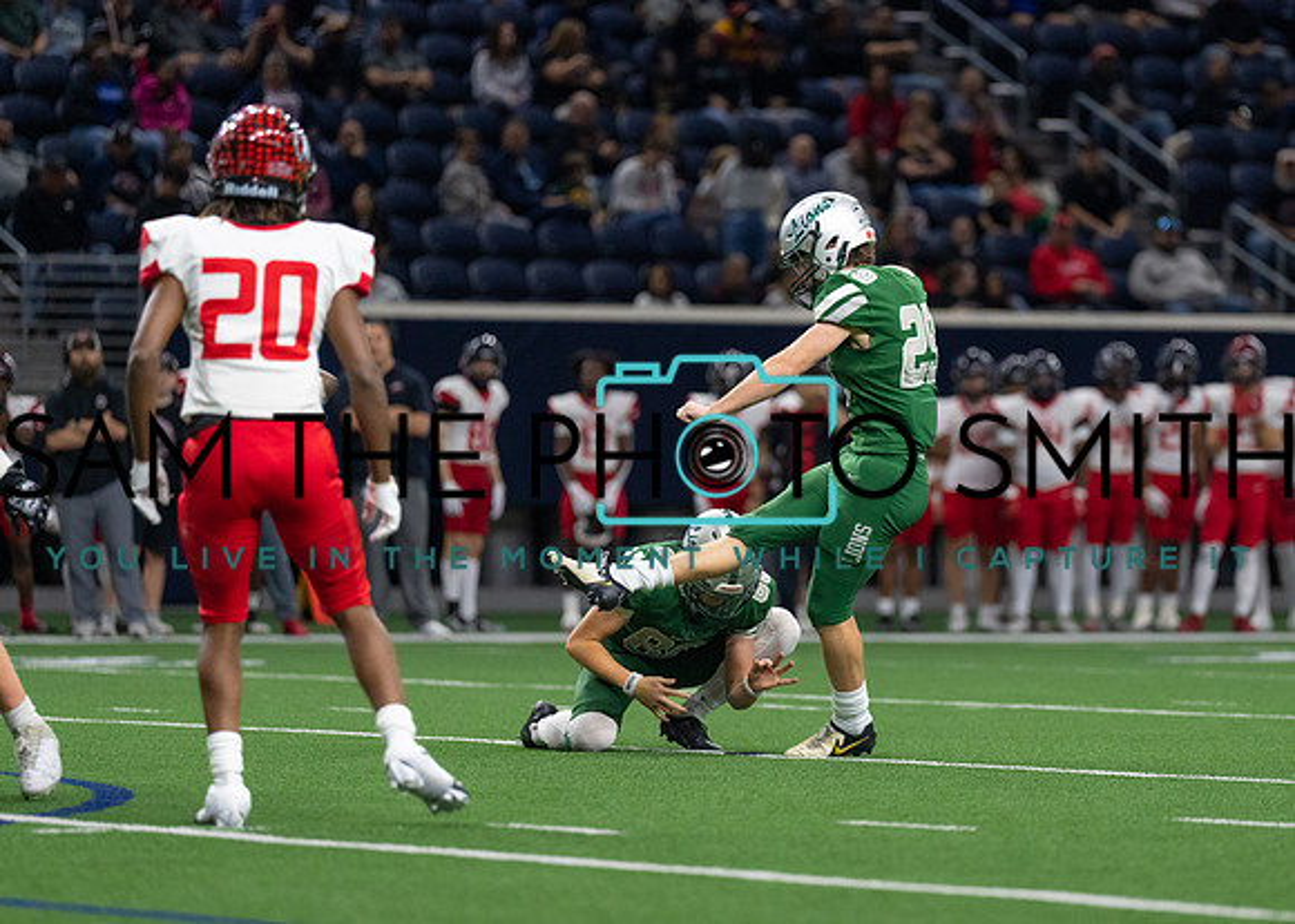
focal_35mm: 266
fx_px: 9774
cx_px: 879
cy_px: 462
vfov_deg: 5.4
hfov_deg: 7.6
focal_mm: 200
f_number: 2.8
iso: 1600
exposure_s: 1/1250
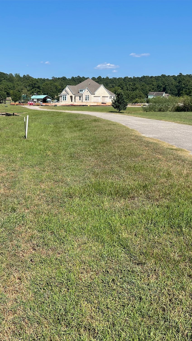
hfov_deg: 31.1
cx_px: 36
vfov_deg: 54.0
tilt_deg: -12.2
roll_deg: -1.4
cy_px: 173
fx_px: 335
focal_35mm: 37
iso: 32
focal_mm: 5.1
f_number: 1.6
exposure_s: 1/3344
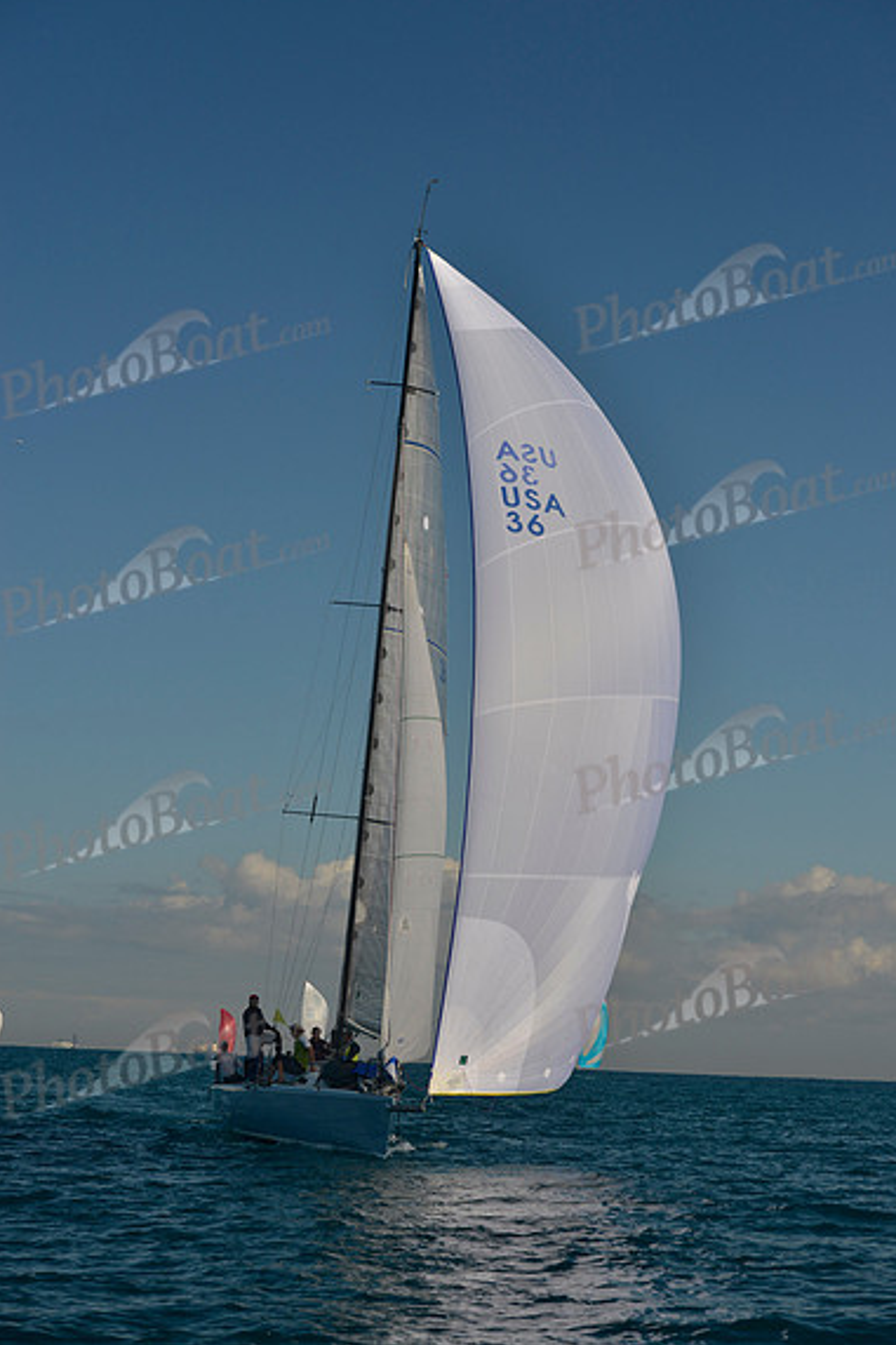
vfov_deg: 28.5
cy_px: 665
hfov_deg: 19.2
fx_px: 2652
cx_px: 453
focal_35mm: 71
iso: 200
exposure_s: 1/800
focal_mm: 70
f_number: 8
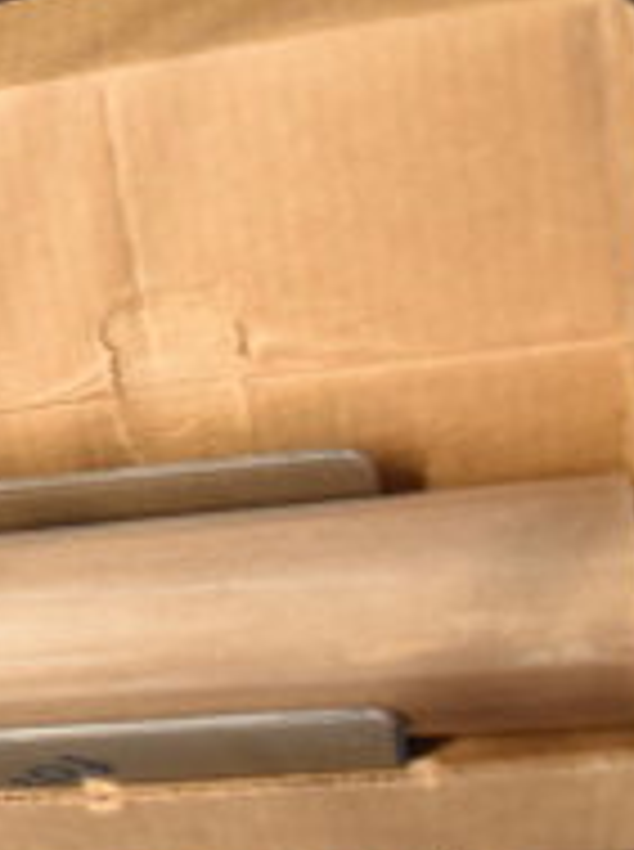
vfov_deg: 23.3
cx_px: -607
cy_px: 465
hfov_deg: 14.7
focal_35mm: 84
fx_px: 2058
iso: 1800
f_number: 3.5
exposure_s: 1/30
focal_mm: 18
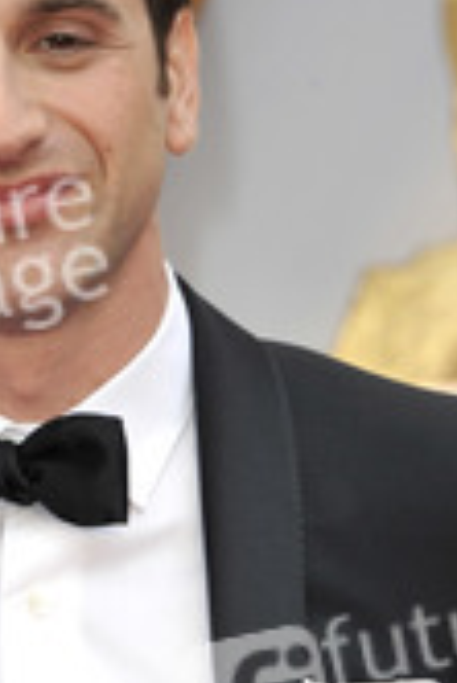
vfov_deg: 2.8
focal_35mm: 724
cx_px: 19
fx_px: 13756
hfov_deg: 1.9
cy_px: 481
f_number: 7.1
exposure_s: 1/250
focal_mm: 300
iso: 1000
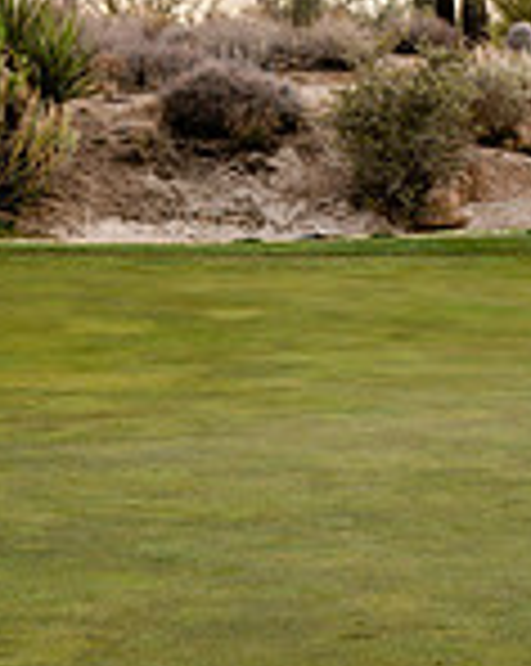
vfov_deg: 14.7
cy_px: 25
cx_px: 346
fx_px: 2539
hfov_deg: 11.9
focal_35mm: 129
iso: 160
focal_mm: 35
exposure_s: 1/125
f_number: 8
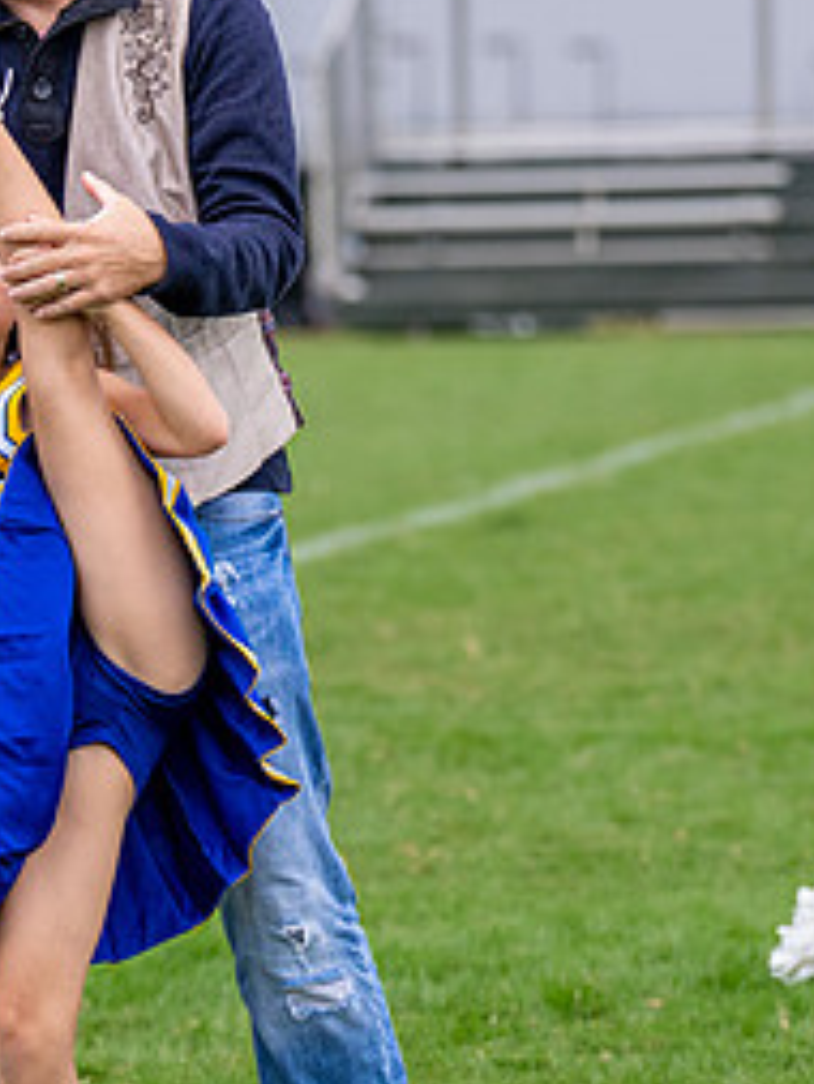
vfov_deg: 6.3
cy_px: 373
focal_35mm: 314
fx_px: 9837
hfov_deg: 4.7
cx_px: -29
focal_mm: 102
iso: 500
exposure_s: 1/1600
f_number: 2.8
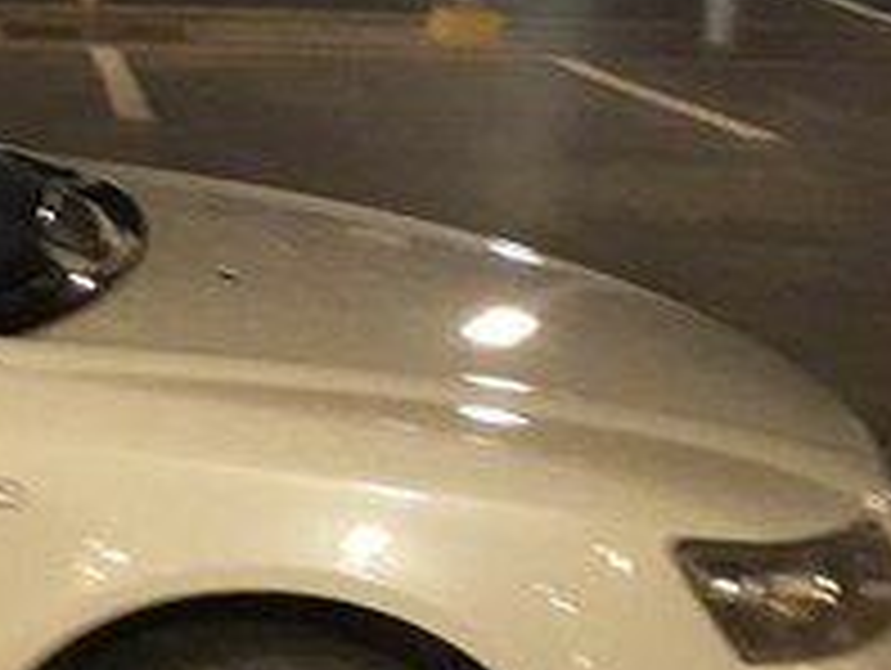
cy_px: 151
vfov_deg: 16.3
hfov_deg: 18.5
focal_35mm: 90
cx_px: -558
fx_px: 2319
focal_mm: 3.71
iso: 640
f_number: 1.7
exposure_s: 1/17
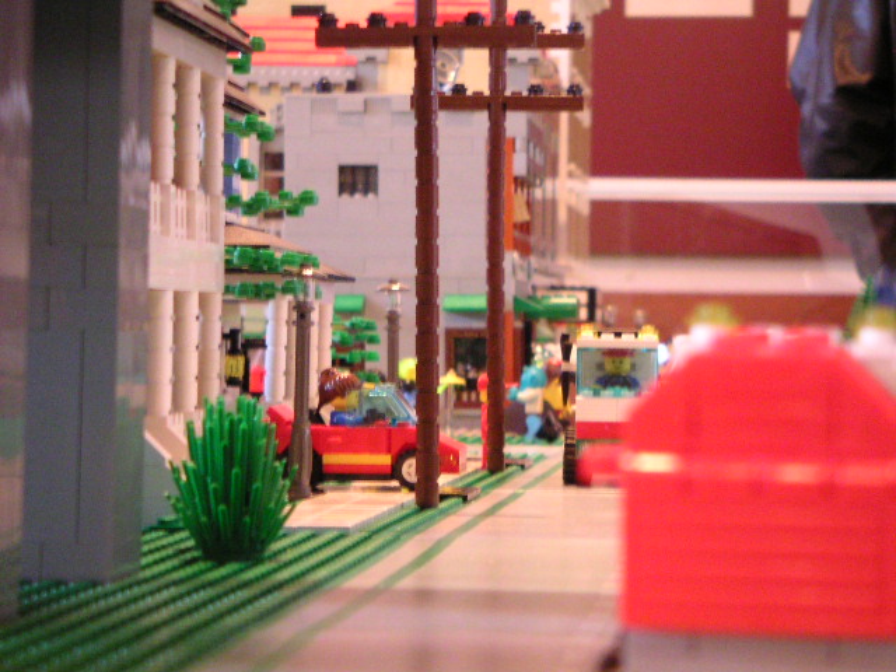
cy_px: 336
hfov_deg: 17.7
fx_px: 2873
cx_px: 448
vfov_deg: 13.3
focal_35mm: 111
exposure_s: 1/6
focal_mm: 14.4
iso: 400
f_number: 3.7
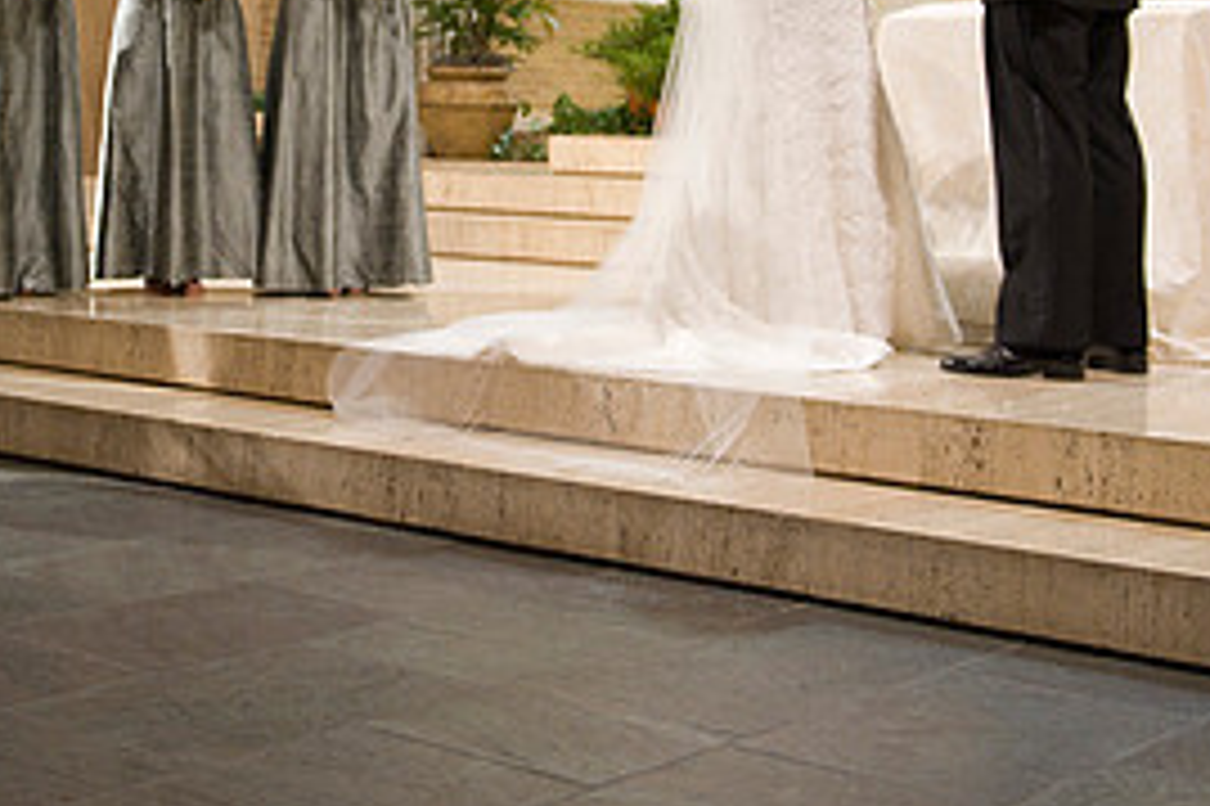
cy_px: 77
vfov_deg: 19.3
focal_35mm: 69
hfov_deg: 28.8
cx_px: 310
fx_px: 2318
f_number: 2.8
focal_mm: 32
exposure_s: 1/60
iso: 1600
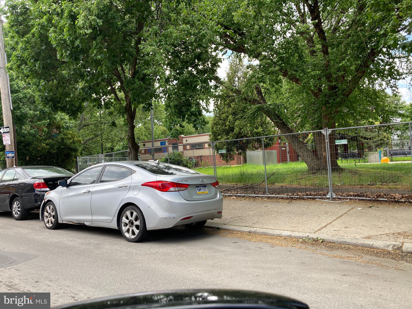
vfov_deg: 49.7
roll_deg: +1.1
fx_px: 333
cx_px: 206
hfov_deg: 63.4
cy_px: 154
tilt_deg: +2.2
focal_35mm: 28
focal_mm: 3.99
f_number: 1.8
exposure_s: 1/298
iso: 20
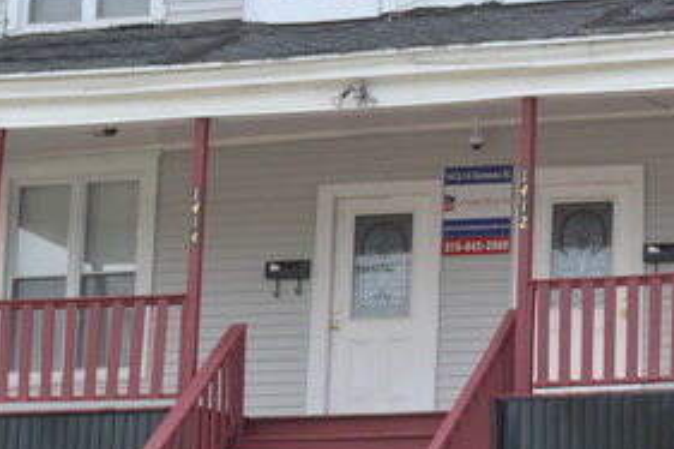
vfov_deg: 6.9
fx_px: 3713
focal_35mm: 198
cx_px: 598
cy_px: -10
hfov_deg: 10.3
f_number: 8
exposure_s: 1/250
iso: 100
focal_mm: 45
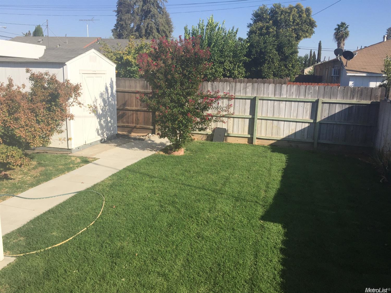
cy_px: 146
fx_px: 328
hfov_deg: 61.7
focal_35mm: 29
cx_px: 196
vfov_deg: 48.2
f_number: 2.2
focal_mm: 4.15
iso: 32
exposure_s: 1/1980
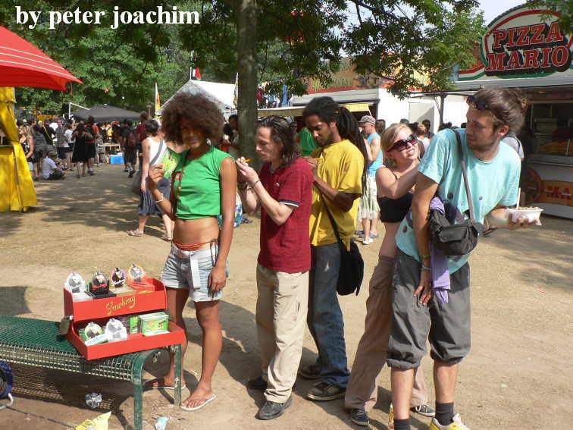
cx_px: 286
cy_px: 215
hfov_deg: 52.6
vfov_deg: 40.7
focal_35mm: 35
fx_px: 579
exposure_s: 1/320
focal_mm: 6
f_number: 4
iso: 64
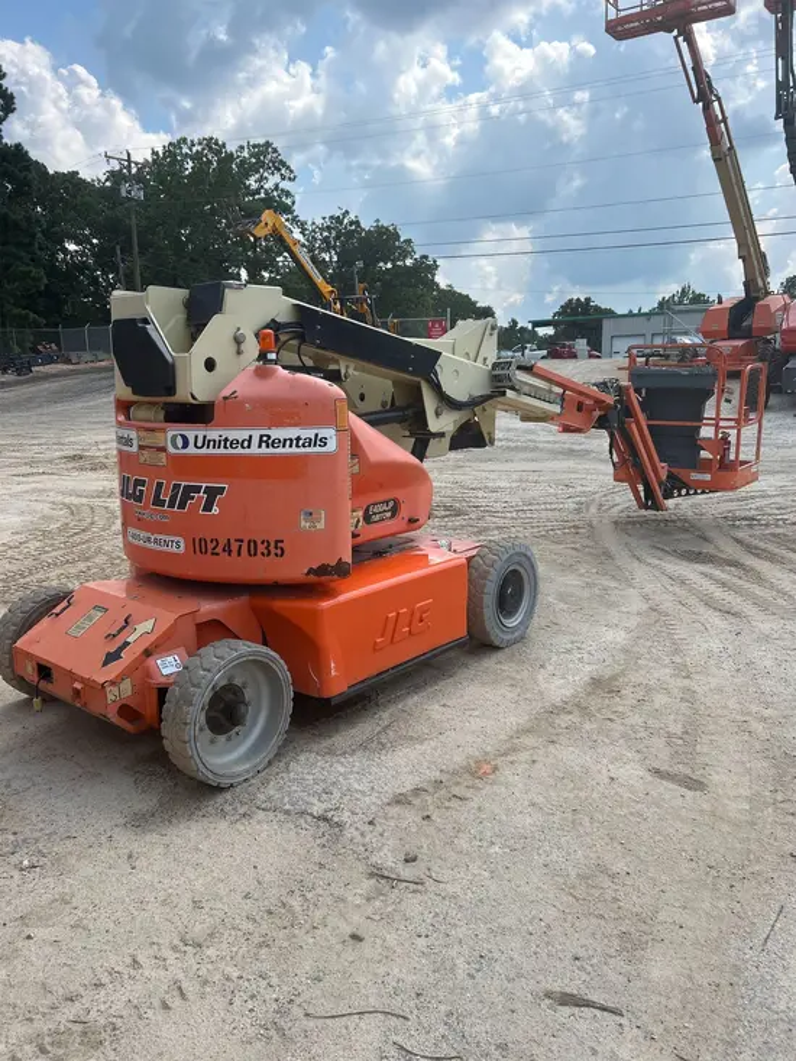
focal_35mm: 26
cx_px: 398
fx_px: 797
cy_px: 530
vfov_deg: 67.3
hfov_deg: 53.1
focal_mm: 5.7
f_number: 1.5
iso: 50
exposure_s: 1/3704
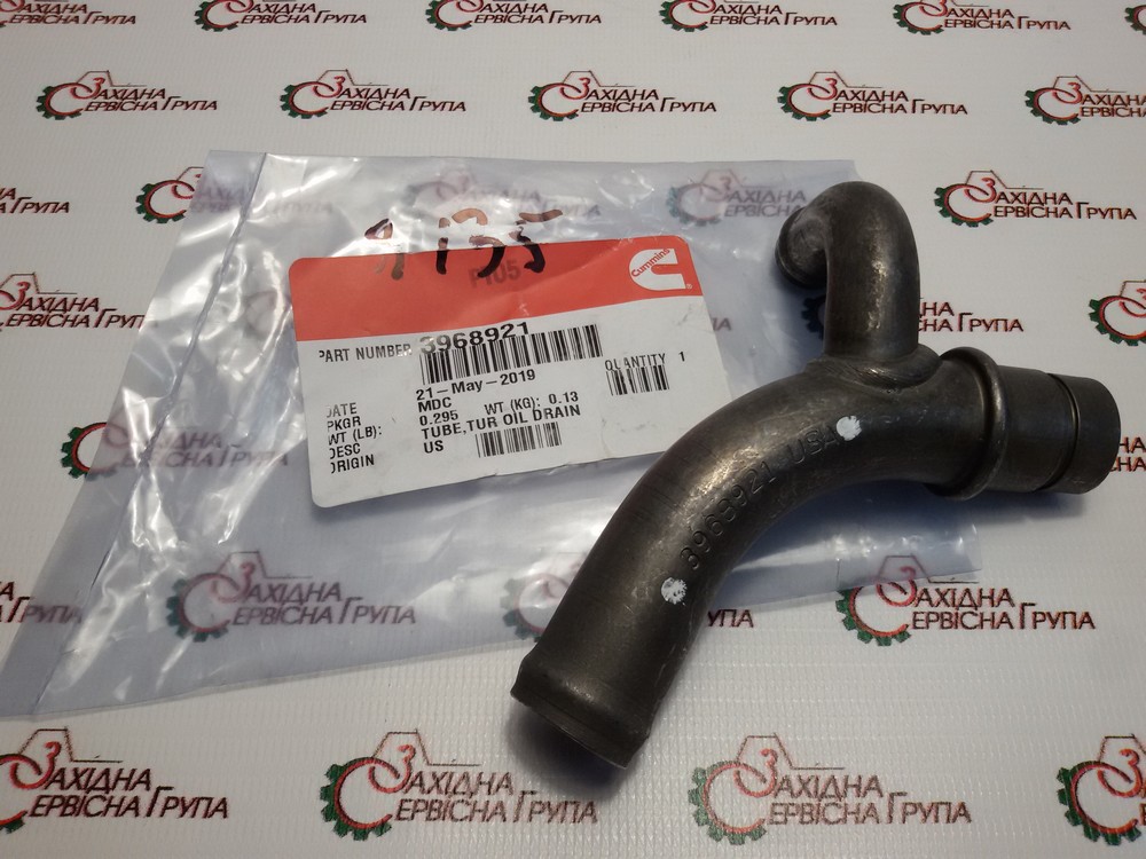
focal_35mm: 31
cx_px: 573
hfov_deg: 58.4
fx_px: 1026
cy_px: 430
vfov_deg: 45.4
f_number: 2.4
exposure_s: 1/100
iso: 64
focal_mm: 2.93
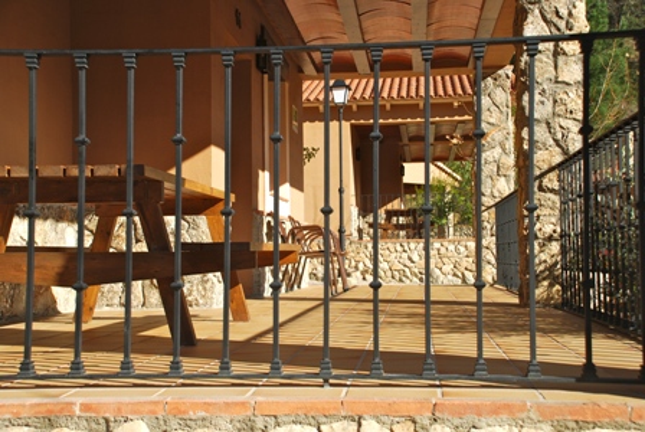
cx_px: 322
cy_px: 216
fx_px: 861
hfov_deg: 41.1
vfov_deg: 28.2
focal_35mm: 48
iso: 100
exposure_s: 1/200
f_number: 7.1
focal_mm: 32
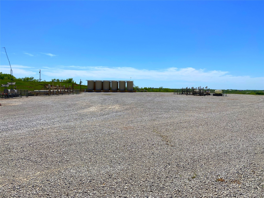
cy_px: 99
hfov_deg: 67.3
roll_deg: -1.2
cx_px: 132
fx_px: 198
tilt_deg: -2.2
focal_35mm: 26
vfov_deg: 53.1
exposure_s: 1/6410
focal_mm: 4.25
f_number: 1.8
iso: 32
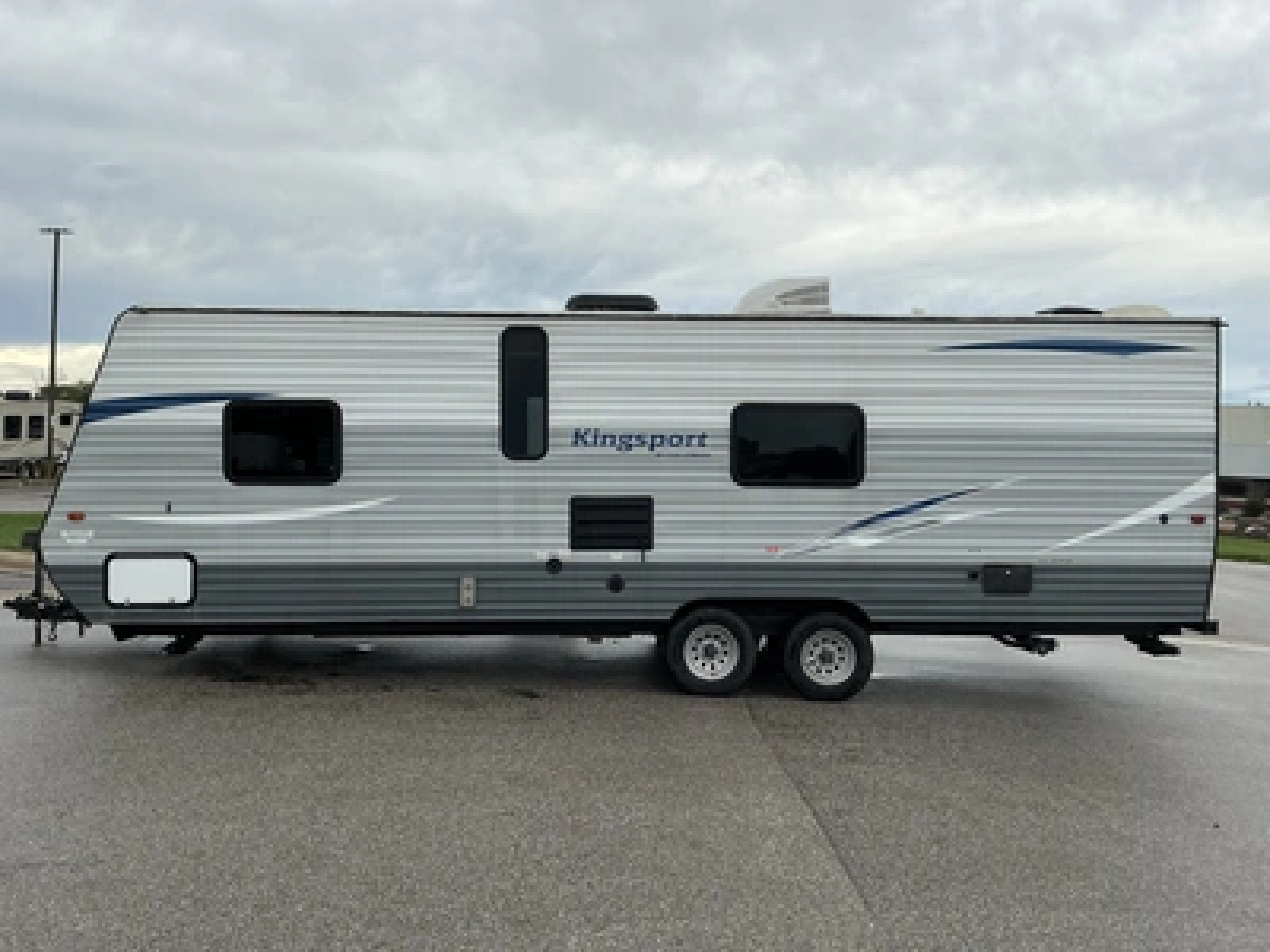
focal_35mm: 28
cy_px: 476
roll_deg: -2.4
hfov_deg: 63.4
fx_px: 1027
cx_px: 635
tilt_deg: -0.4
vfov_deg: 49.7
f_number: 1.8
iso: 25
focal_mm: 3
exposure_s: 1/1626
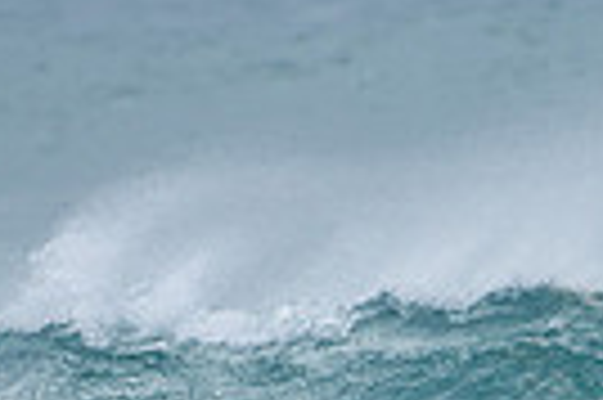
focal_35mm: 3258
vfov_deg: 0.4
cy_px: 748
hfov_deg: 0.6
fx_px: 54505
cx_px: 666
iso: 125
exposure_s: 1/800
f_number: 5.6
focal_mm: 500
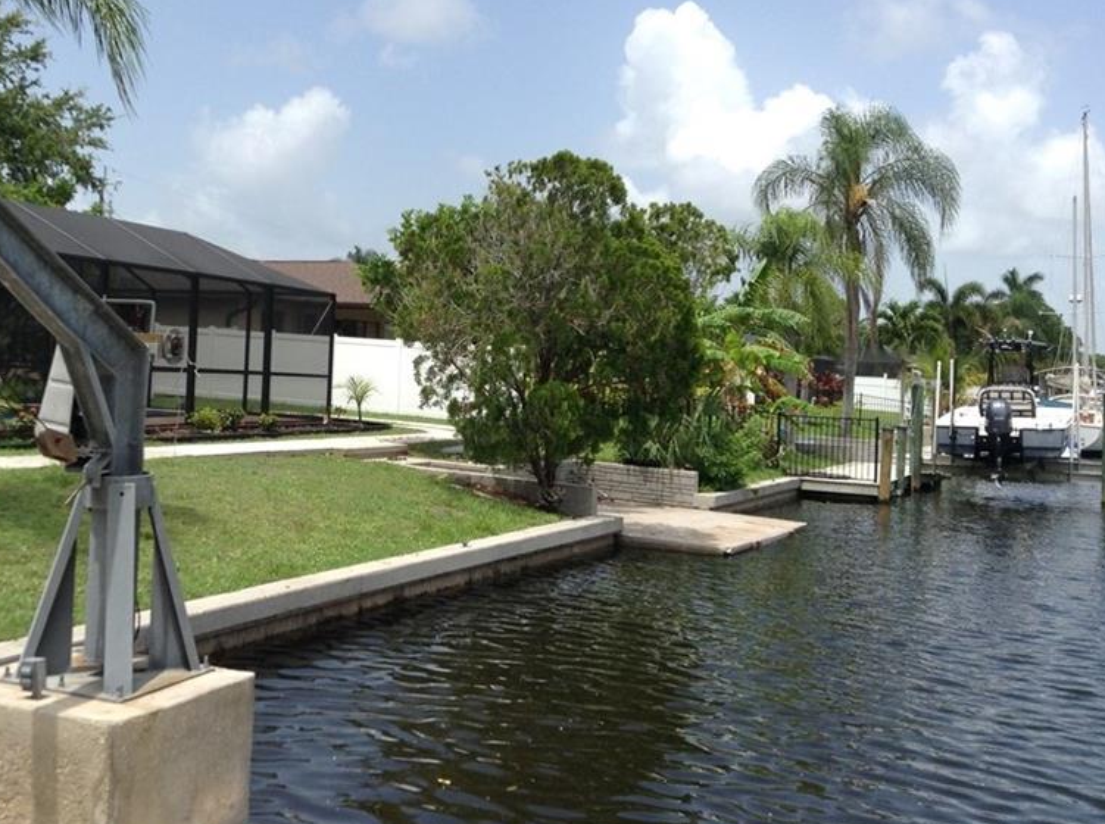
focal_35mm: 45
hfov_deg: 41.7
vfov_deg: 32.0
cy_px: 322
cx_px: 384
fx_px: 1433
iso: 25
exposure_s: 1/1073
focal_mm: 3.3
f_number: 2.4
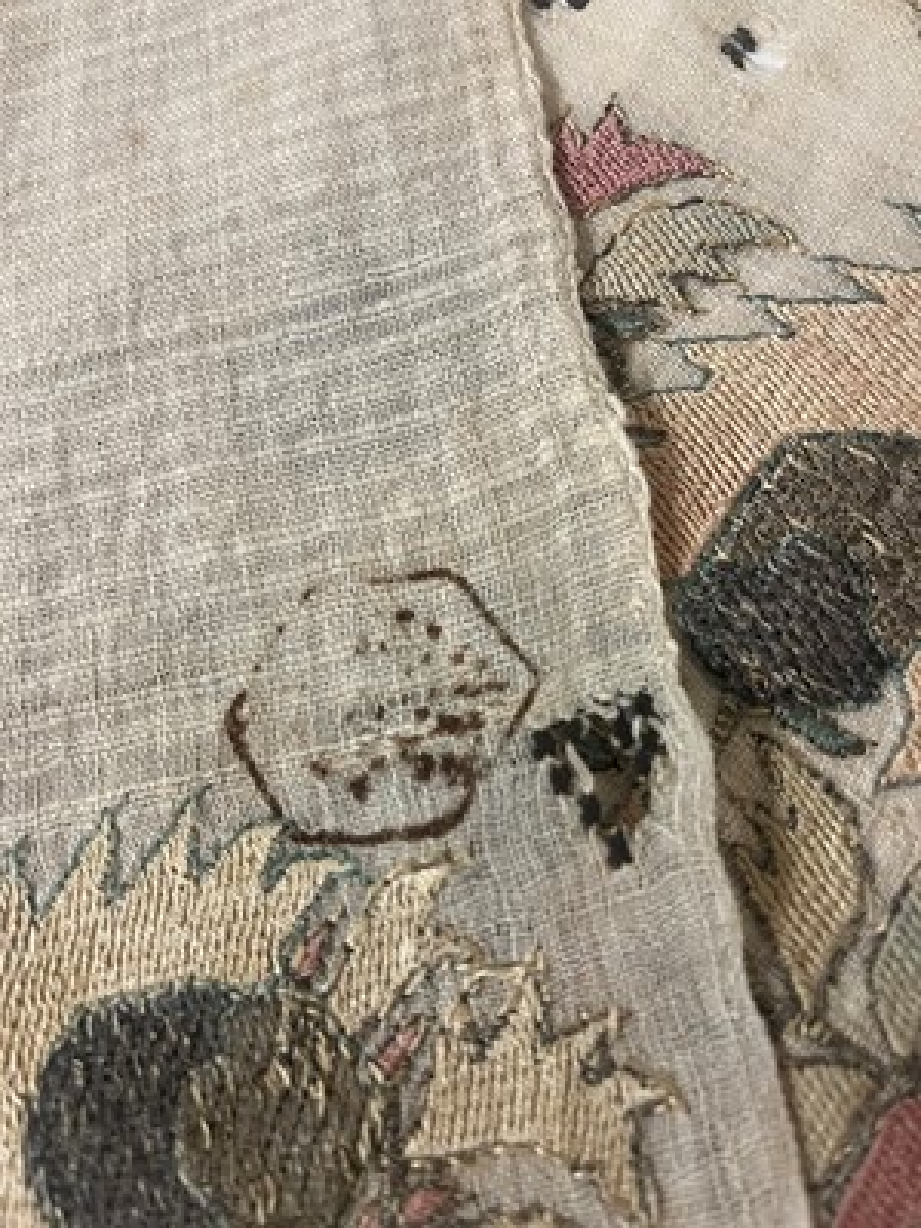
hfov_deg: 53.1
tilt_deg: -72.8
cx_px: 460
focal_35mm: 26
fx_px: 922
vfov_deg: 67.3
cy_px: 614
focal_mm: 5.1
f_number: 1.6
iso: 160
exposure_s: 1/50
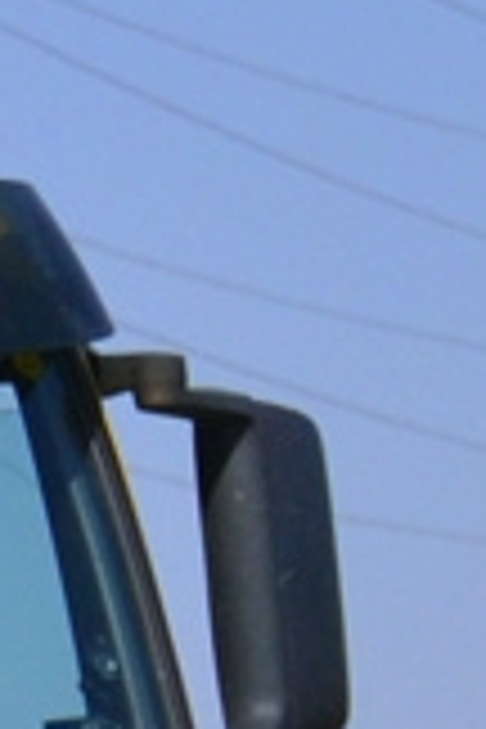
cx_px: -1310
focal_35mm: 646
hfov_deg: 2.1
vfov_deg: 3.2
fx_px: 13080
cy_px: 983
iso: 360
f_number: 7.1
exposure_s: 1/2000
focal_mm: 58
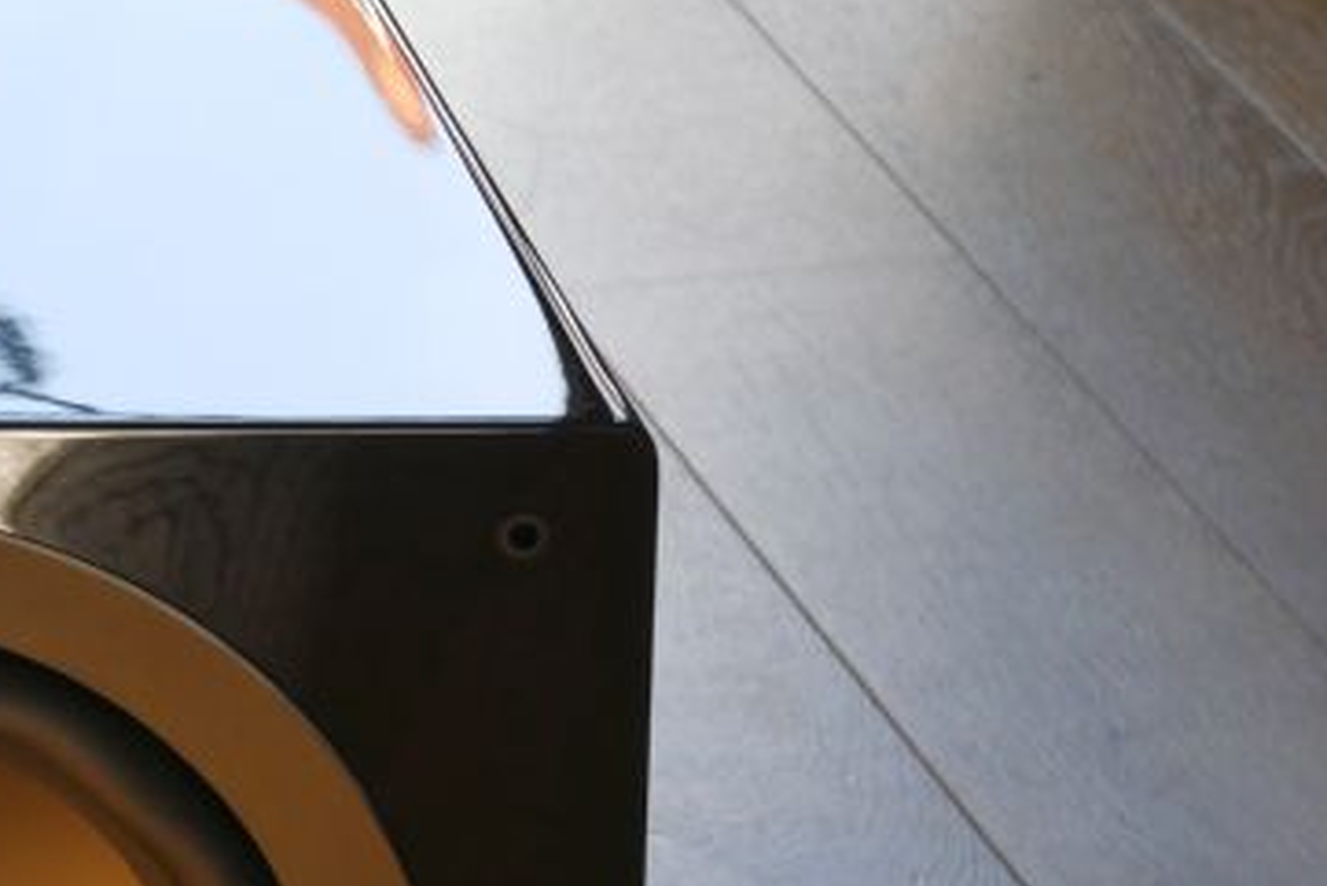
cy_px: 851
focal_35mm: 212
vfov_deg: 6.5
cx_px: 7
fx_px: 7817
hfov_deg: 9.6
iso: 500
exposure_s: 1/100
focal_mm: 46
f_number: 4.9
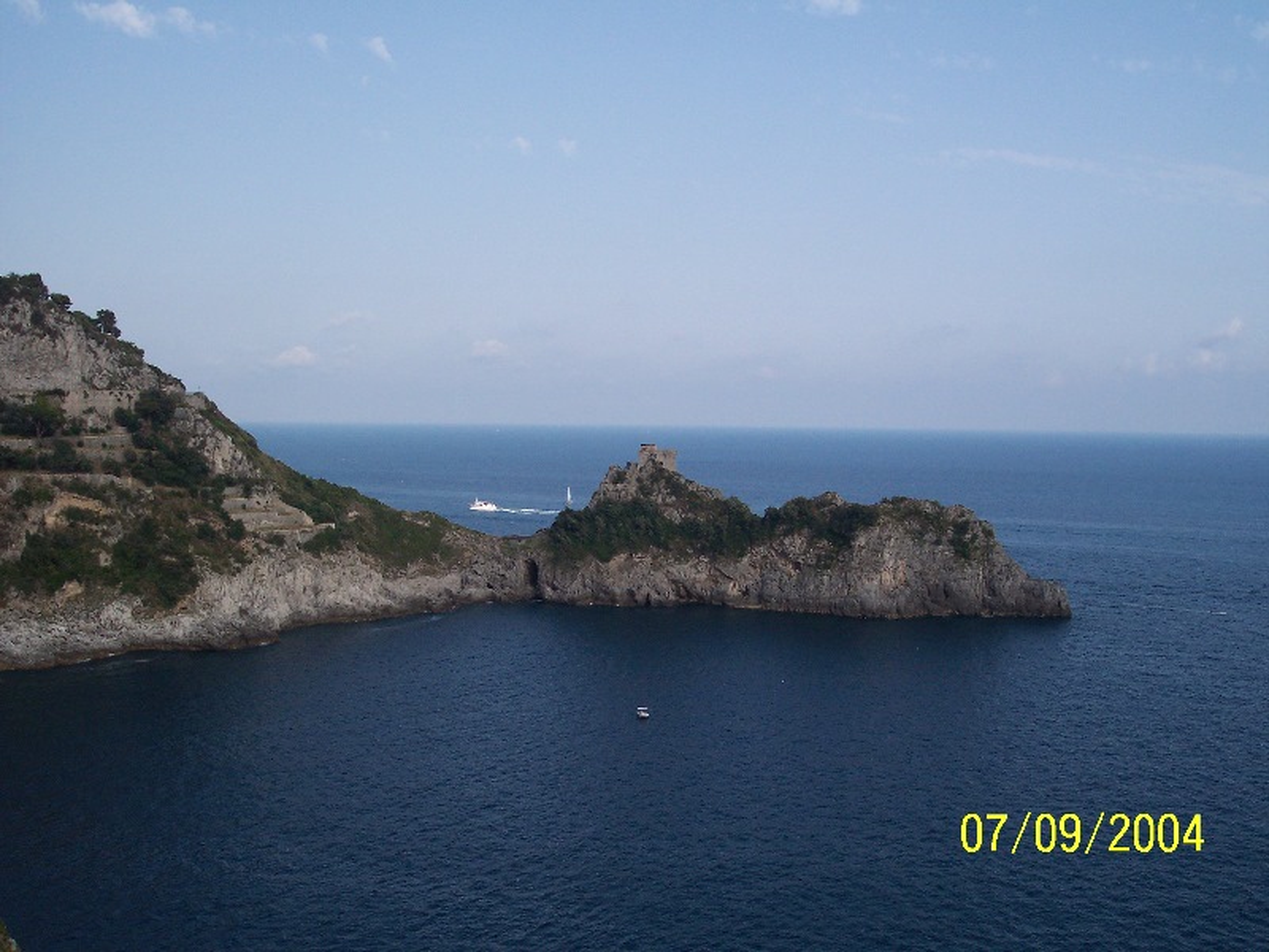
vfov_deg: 37.7
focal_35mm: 38
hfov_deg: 49.0
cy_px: 476
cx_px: 634
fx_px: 1393
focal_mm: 8
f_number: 4.8
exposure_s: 1/700
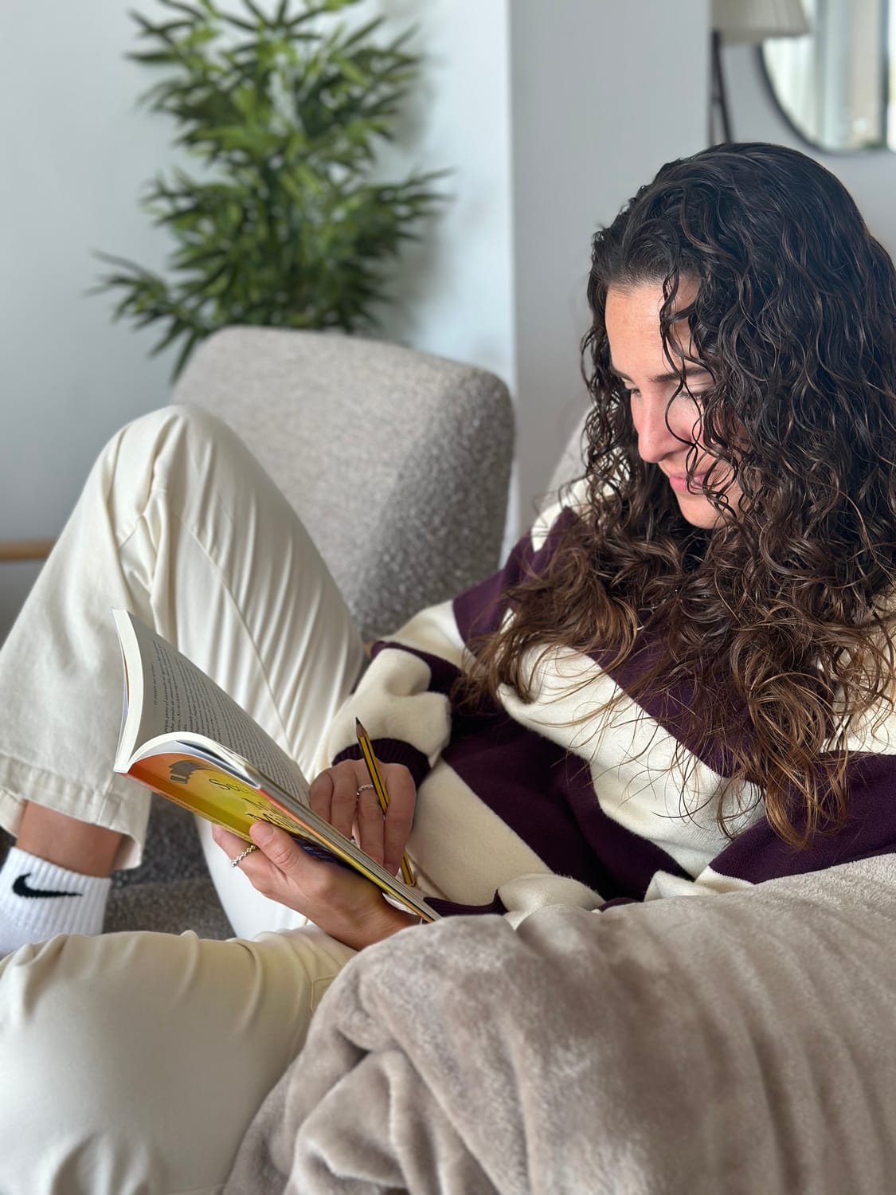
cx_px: 448
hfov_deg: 30.3
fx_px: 1657
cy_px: 598
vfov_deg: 39.7
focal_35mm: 48
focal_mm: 6.86
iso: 100
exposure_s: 1/120
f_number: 1.78
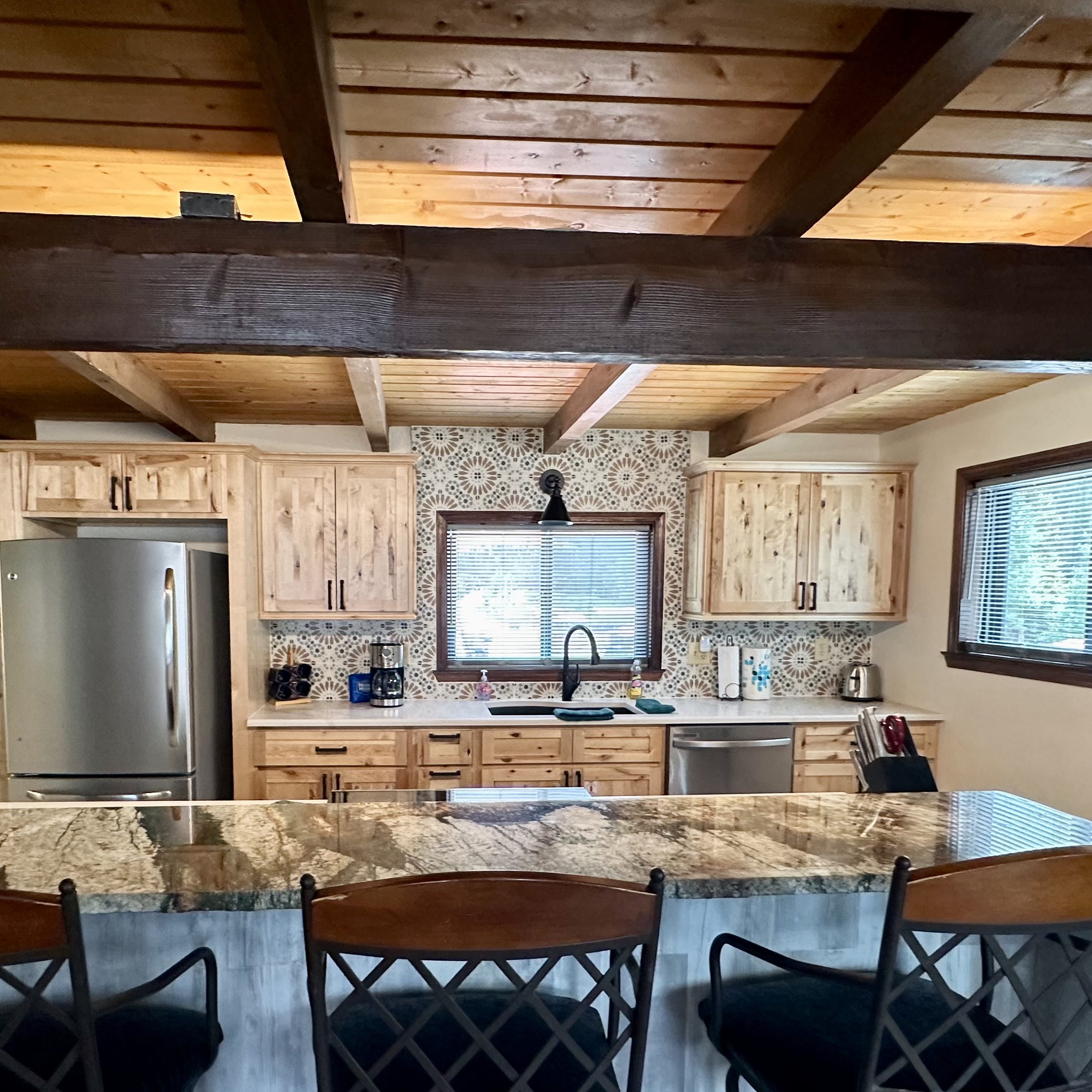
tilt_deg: -5.3
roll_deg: +0.0
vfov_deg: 68.9
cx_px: 461
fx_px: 785
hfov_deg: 69.2
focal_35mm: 22
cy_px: 655
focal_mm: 2.22
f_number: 2.2
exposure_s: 1/120
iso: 320
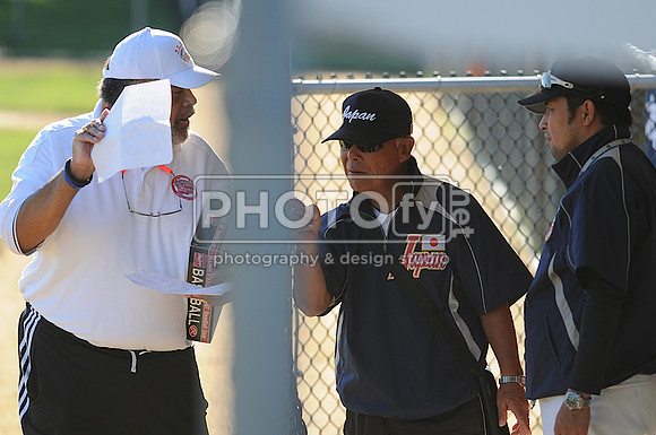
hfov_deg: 4.6
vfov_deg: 3.0
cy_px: 218
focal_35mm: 450
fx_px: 8189
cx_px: 328
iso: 200
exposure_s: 1/500
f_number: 4
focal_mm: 300
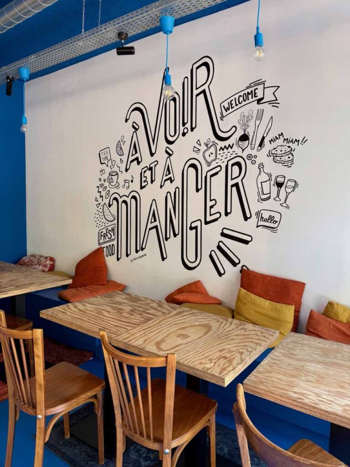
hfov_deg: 56.8
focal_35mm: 24
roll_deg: -1.6
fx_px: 324
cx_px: 175
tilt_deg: -3.5
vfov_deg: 71.6
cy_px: 234
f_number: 1.78
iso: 200
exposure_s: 1/116
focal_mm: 6.76
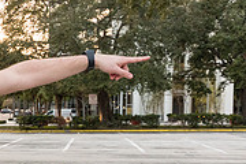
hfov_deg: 19.8
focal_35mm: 89
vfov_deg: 15.2
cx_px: -125
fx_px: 608
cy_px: 151
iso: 400
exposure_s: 1/80
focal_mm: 18
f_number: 4.5
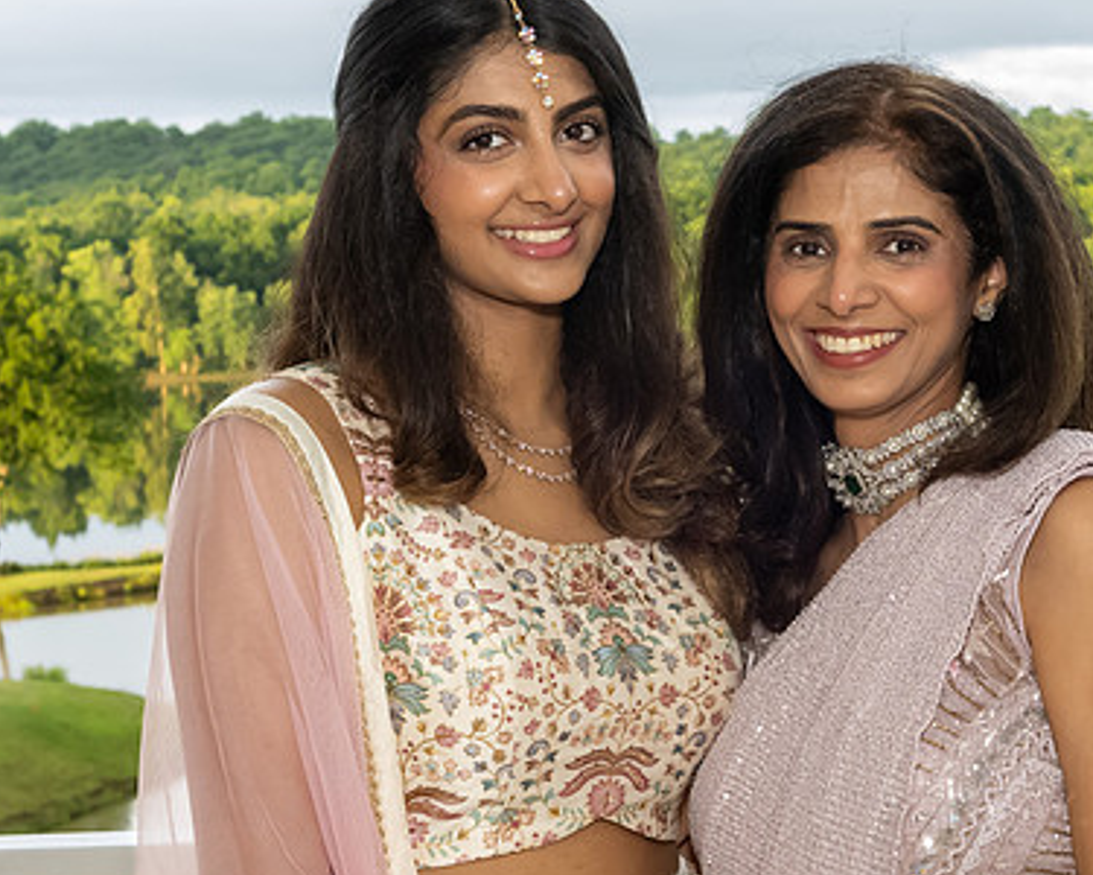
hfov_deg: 19.7
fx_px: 3138
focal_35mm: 97
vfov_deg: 15.9
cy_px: 475
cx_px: 718
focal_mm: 38
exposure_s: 1/250
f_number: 8
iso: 3200
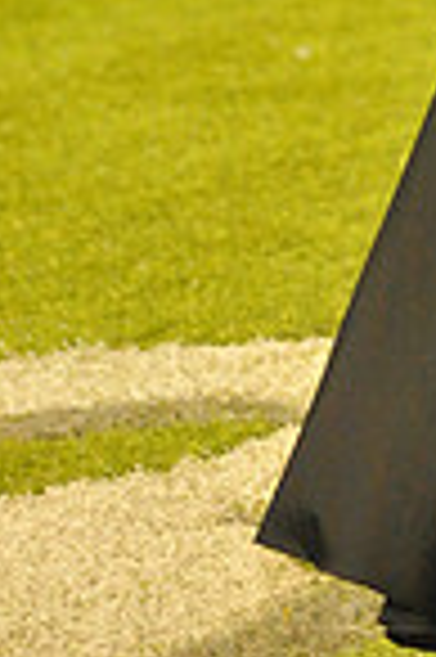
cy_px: -644
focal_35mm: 538
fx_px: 9796
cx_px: 827
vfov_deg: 3.8
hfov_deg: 2.5
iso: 6400
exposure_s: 1/200
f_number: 5
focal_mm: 135
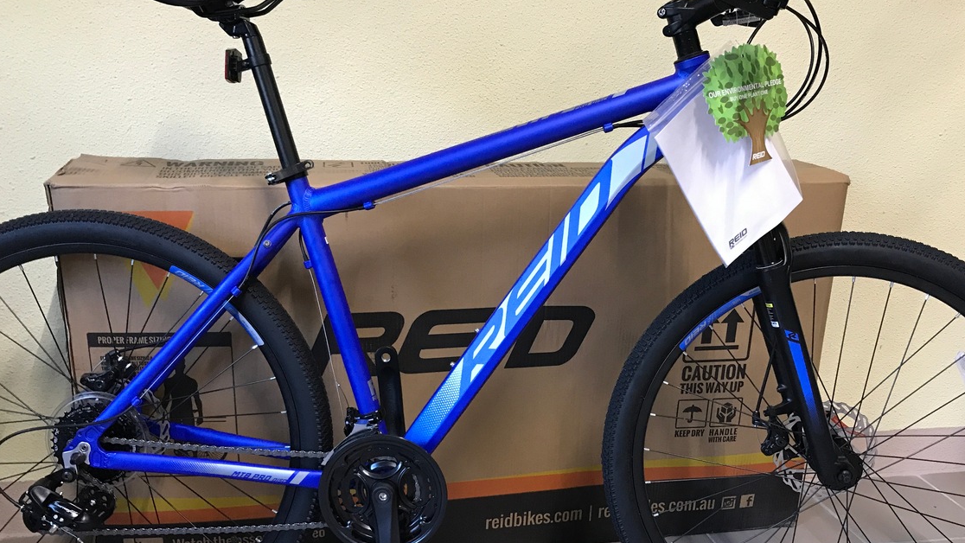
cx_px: 522
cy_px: 315
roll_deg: -2.1
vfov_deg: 33.7
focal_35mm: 35
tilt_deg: -14.0
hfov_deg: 56.6
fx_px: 896
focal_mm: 3.99
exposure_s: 1/17
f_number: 1.8
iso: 80
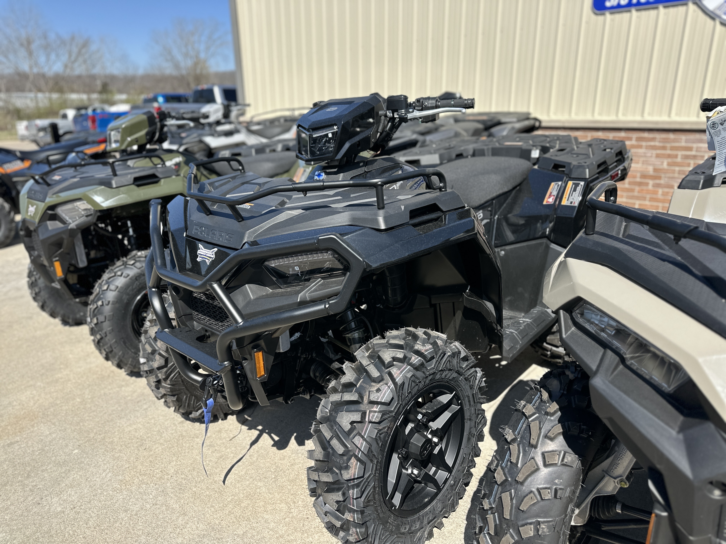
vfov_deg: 56.8
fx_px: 503
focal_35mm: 24
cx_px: 363
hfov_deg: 71.6
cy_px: 272
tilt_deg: -17.6
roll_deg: -0.8
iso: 80
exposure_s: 1/2660
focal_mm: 6.86
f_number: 1.78
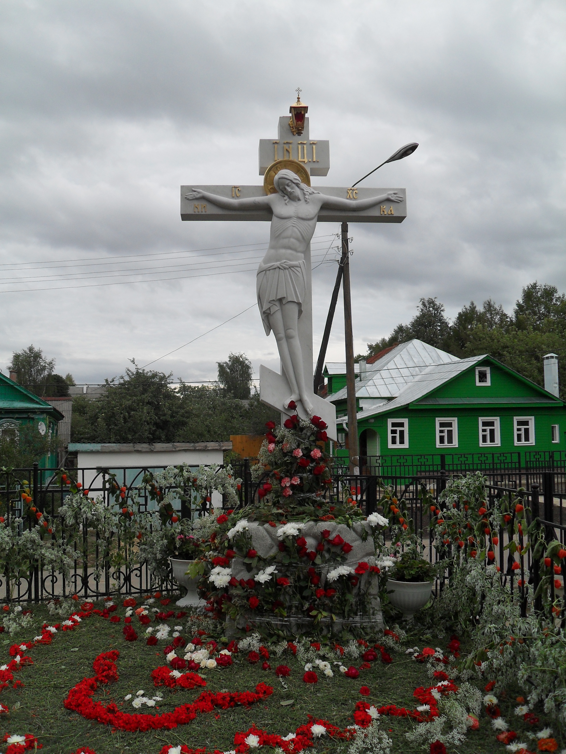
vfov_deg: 52.6
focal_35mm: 35
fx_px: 763
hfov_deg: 40.7
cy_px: 377
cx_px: 283
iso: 100
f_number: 2.8
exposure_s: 1/350
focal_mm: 6.2
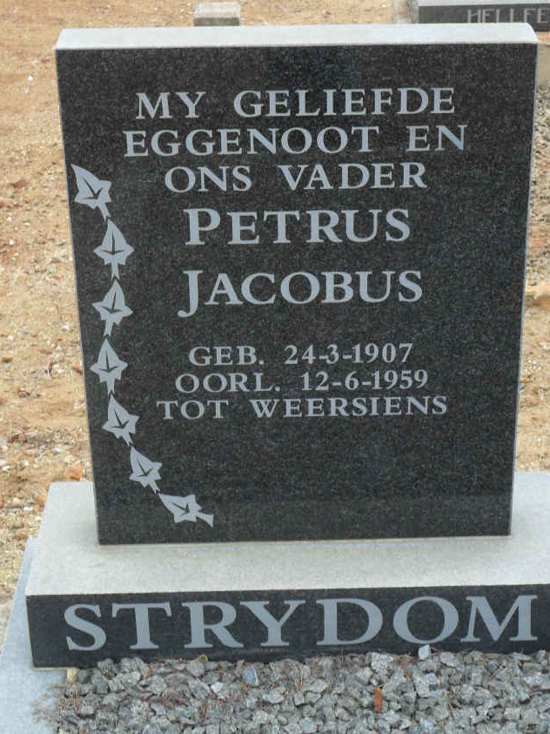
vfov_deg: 26.3
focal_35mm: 74
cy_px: 351
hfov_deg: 19.9
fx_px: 1568
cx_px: 331
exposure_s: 1/90
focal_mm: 9.3
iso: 100
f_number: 5
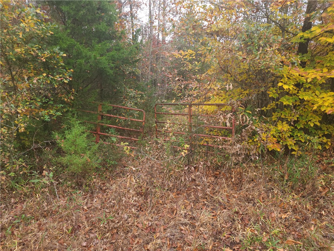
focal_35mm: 23
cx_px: 167
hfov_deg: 73.9
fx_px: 222
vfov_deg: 58.9
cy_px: 126
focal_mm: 6.4
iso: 25
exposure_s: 1/120
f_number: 1.8
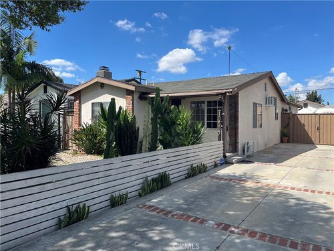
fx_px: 251
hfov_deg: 67.3
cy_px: 126
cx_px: 167
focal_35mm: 26
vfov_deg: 53.1
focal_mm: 5.1
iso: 50
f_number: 1.6
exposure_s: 1/2967
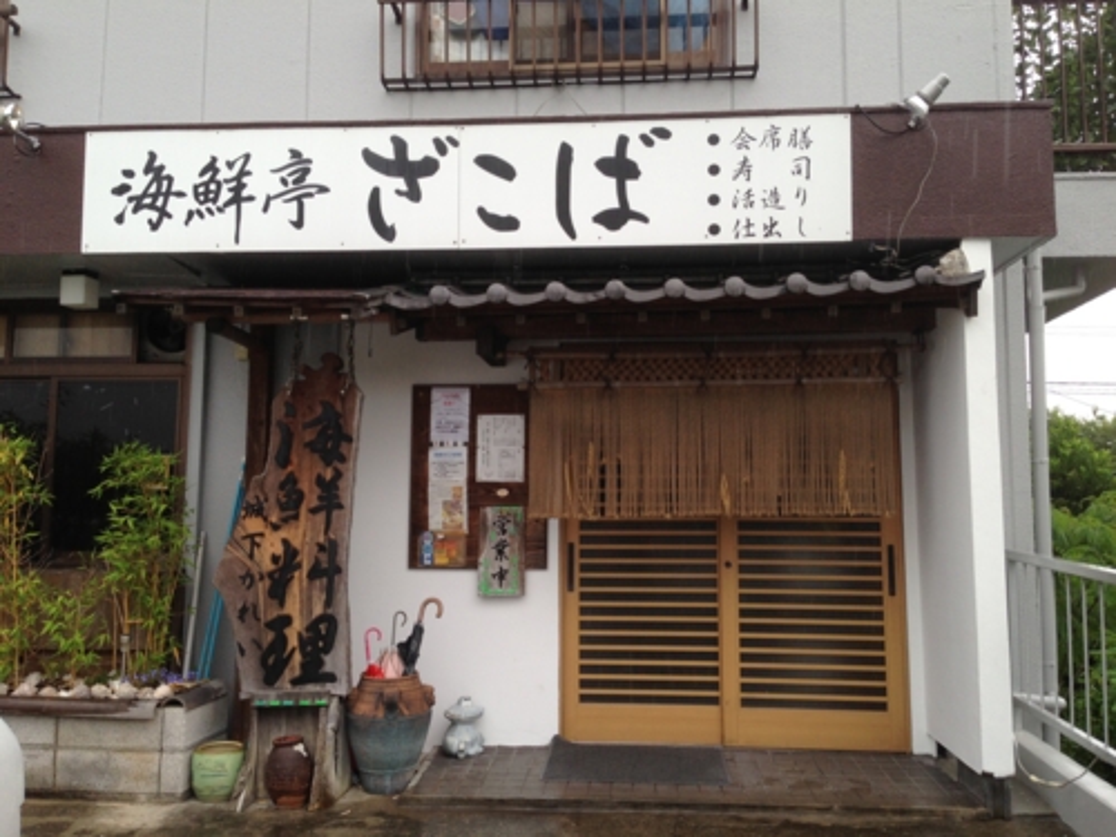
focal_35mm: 33
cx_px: 558
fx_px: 1064
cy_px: 418
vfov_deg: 42.9
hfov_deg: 55.4
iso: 50
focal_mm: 4.13
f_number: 2.4
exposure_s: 1/257
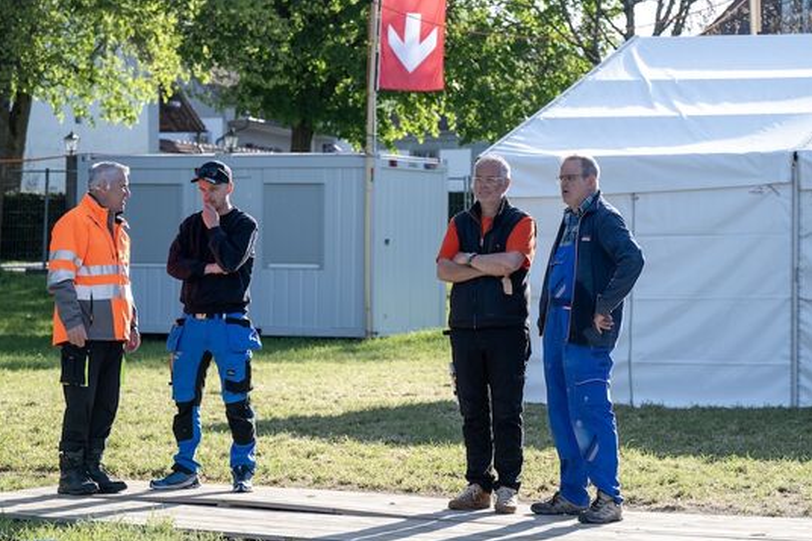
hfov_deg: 16.3
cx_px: 406
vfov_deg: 10.9
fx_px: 2841
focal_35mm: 126
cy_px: 271
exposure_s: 1/160
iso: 200
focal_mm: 125
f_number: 8
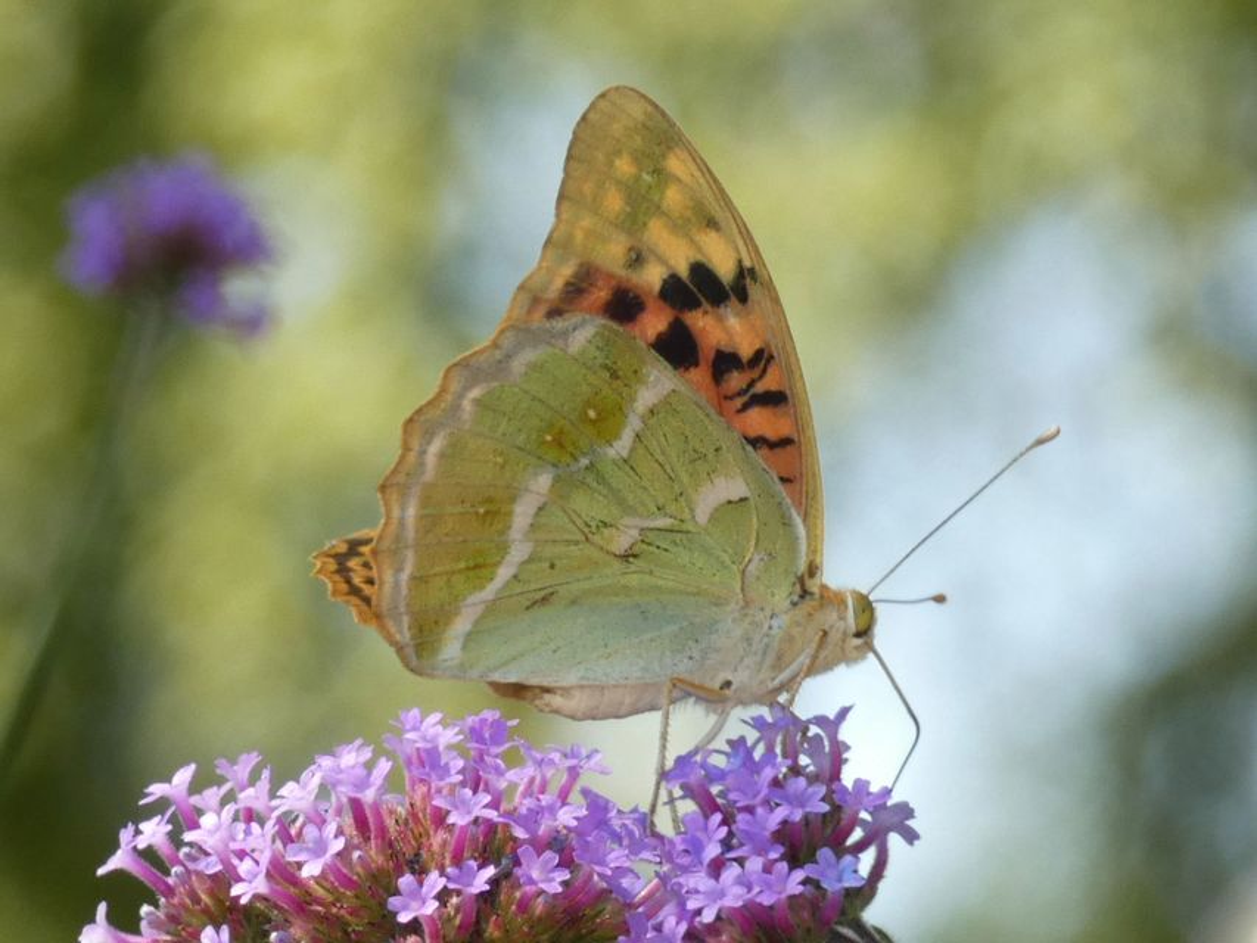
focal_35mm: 362
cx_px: 628
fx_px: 13147
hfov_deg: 5.5
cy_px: 472
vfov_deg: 4.1
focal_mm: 64.9
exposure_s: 1/100
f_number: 5.6
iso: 125
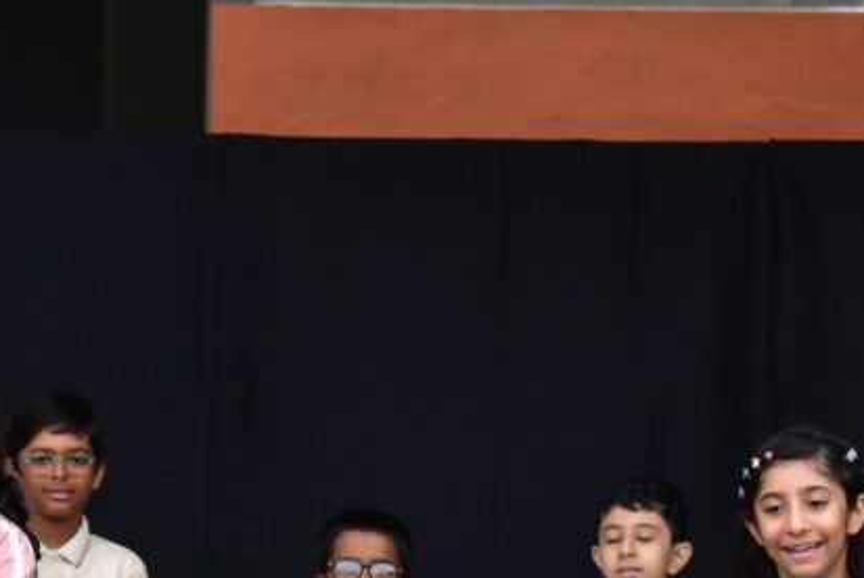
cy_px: 817
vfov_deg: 5.7
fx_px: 5751
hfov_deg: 8.6
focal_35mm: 239
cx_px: 711
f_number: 5.6
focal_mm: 55
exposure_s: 1/250
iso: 900
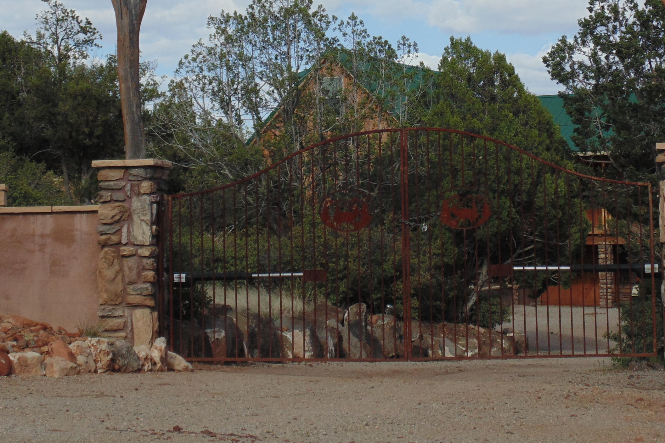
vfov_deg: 14.2
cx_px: 353
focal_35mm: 96
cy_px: 90
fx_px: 1773
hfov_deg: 21.2
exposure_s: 1/640
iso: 80
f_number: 4.1
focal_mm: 11.7
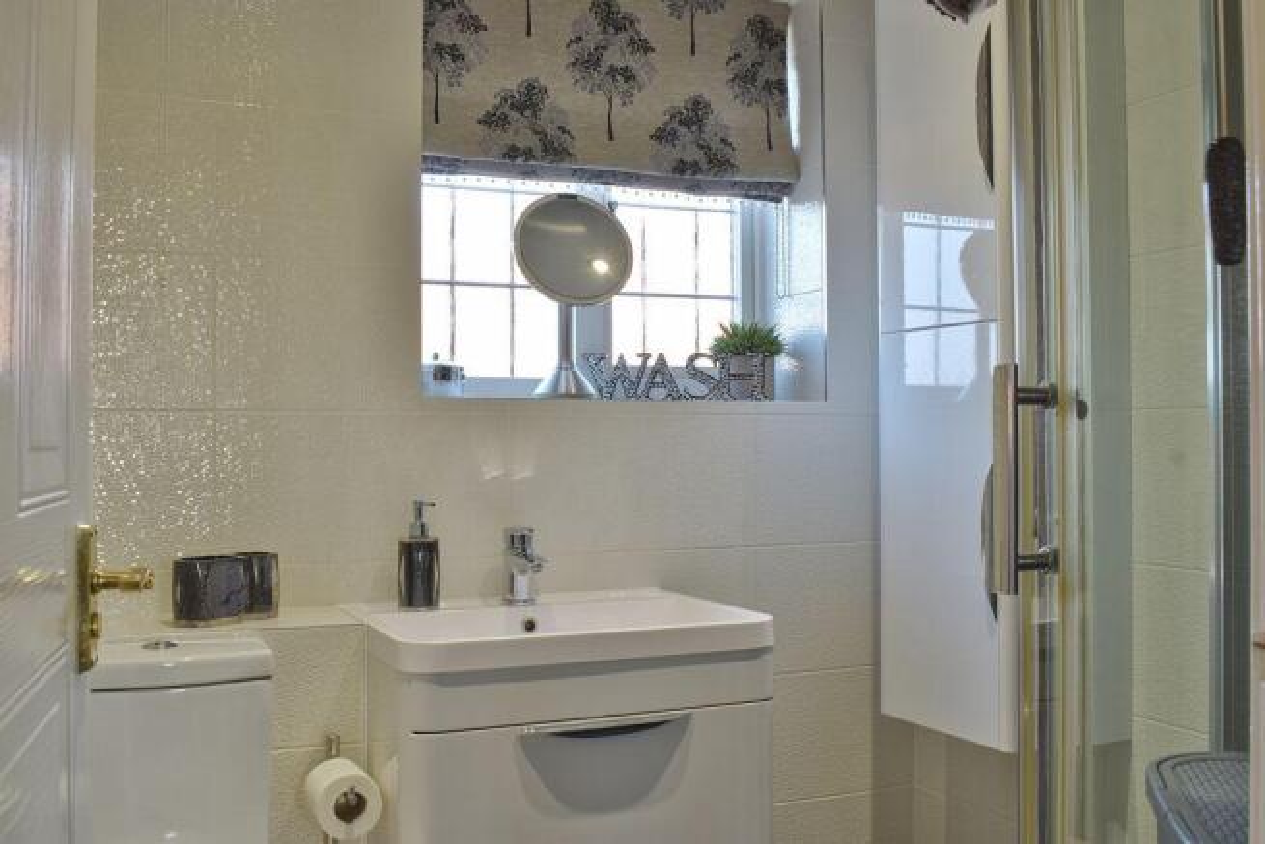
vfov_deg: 36.9
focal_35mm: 36
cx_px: 632
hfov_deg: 53.1
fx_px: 1265
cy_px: 422
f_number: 13
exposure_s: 1/4
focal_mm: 24
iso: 100
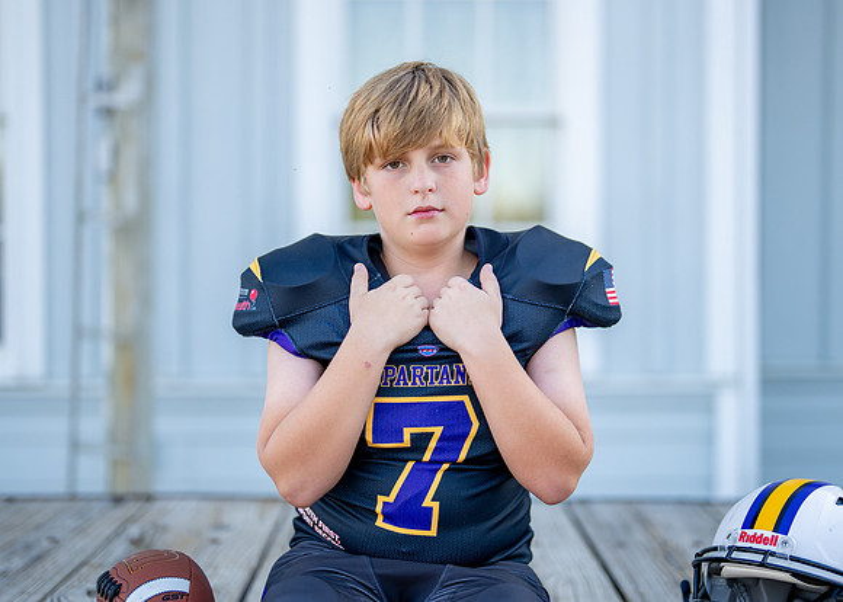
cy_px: 292
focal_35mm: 62
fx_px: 1494
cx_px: 447
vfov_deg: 22.8
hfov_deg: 31.5
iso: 100
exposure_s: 1/1600
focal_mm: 50
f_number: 1.2
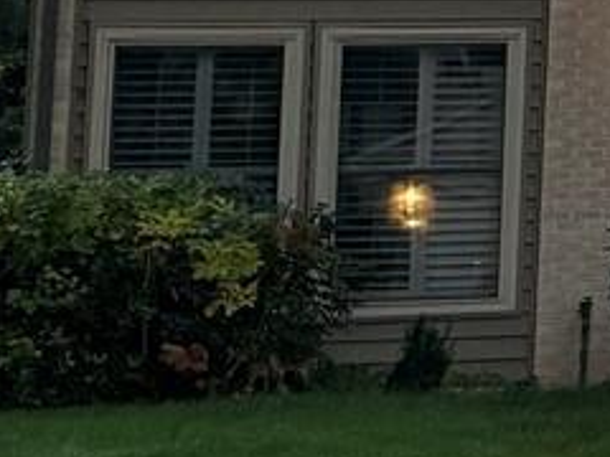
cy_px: -279
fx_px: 2820
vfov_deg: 9.0
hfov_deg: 10.9
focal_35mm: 160
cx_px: 1355
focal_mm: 6.76
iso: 640
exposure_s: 1/60
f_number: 1.78
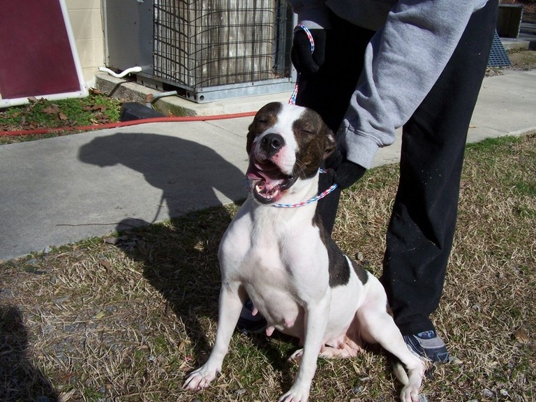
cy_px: 201
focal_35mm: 38
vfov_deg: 37.7
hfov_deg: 49.0
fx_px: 588
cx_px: 268
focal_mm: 6.3
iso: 80
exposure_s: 1/750
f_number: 4
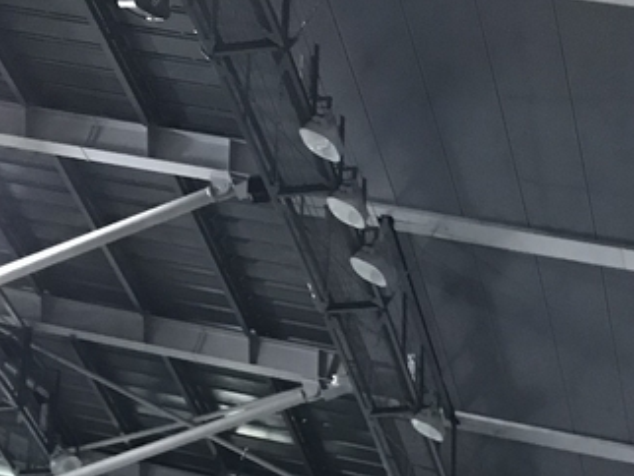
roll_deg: +1.4
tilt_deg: +19.3
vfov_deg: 15.2
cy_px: 744
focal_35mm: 89
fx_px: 1631
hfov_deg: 21.5
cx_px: 573
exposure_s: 1/13
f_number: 1.8
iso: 100
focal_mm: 3.99
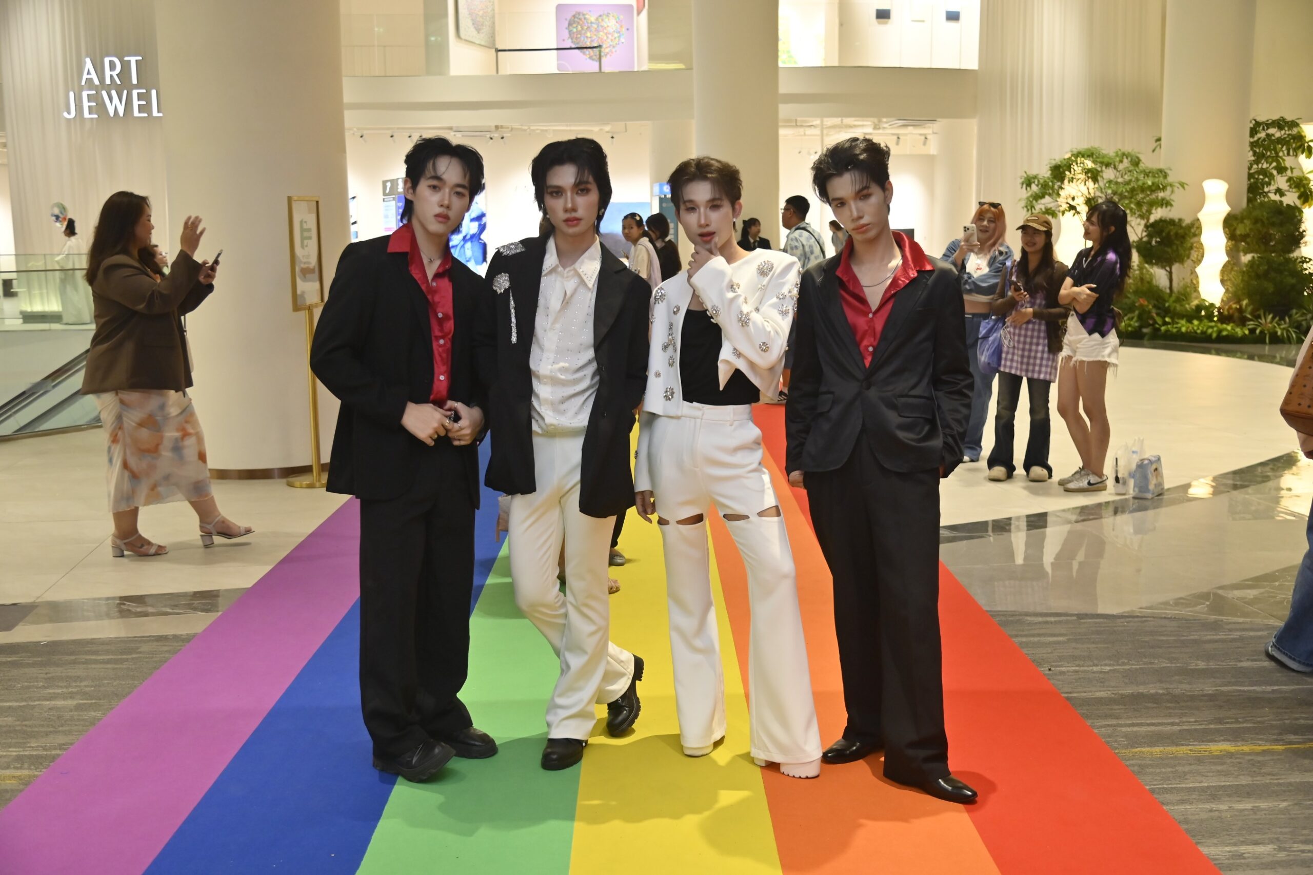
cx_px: 656
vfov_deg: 35.0
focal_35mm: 38
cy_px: 438
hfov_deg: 50.7
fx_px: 1385
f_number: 4
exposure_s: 1/200
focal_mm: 38
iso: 1600
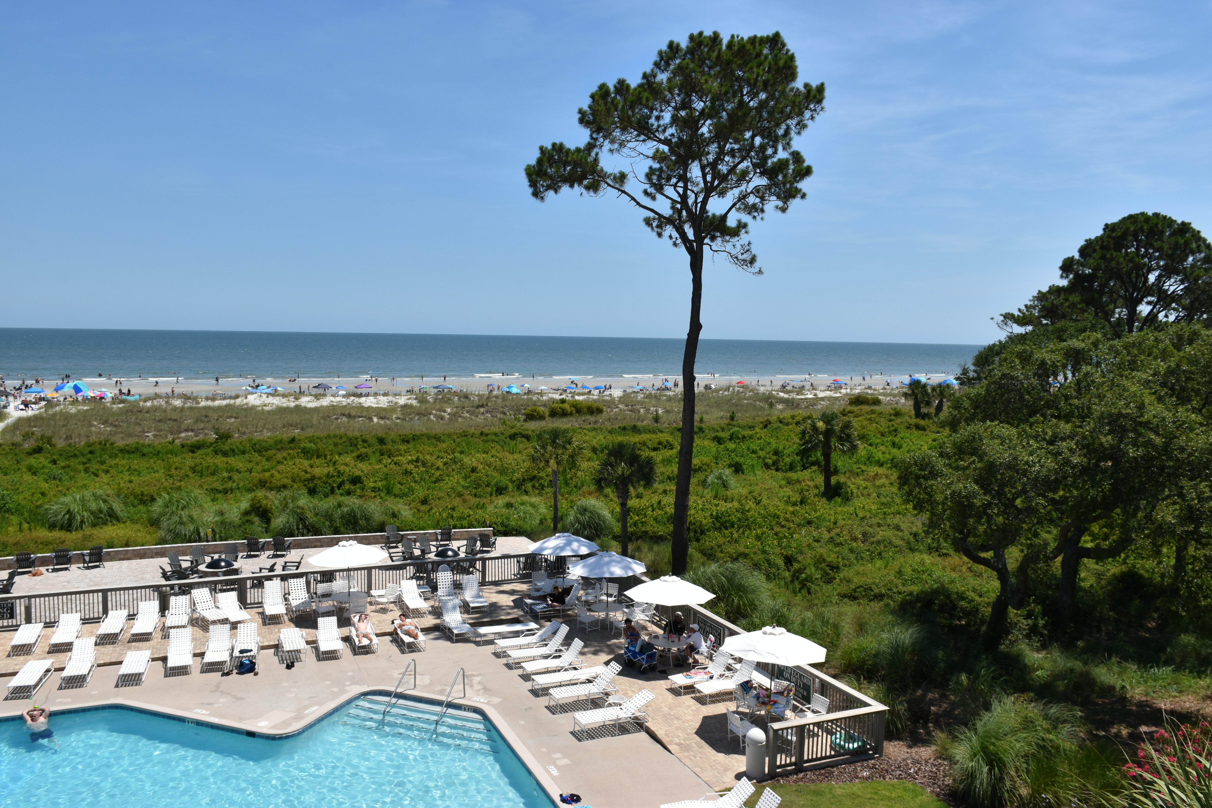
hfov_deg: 67.4
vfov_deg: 47.9
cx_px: 606
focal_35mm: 27
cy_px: 404
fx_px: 909
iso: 200
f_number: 10
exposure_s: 1/400
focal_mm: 18
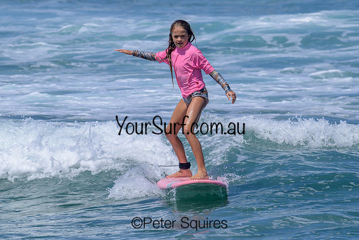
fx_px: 6332
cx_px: 221
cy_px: 132
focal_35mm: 635
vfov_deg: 2.2
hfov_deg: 3.2
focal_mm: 470
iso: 560
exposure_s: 1/2000
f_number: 11
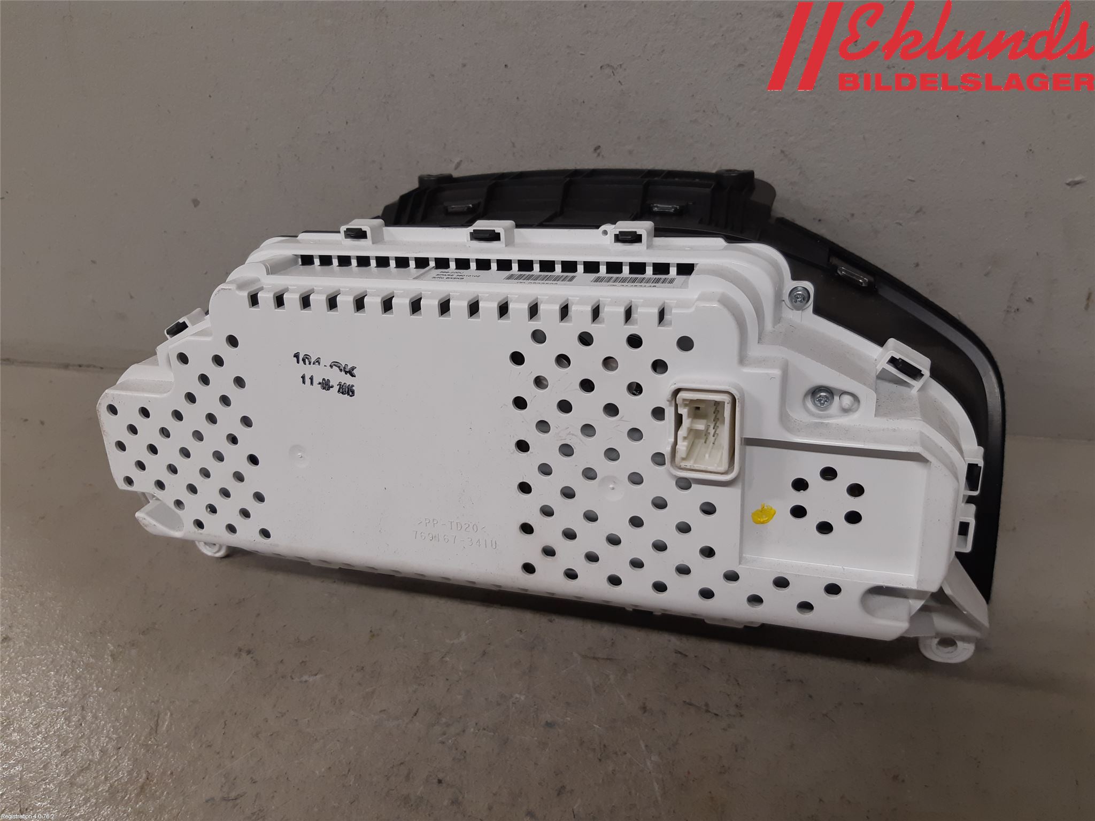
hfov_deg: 67.3
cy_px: 410
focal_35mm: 26
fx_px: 822
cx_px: 548
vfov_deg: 53.1
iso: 80
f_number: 1.7
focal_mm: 3.93
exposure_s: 1/50
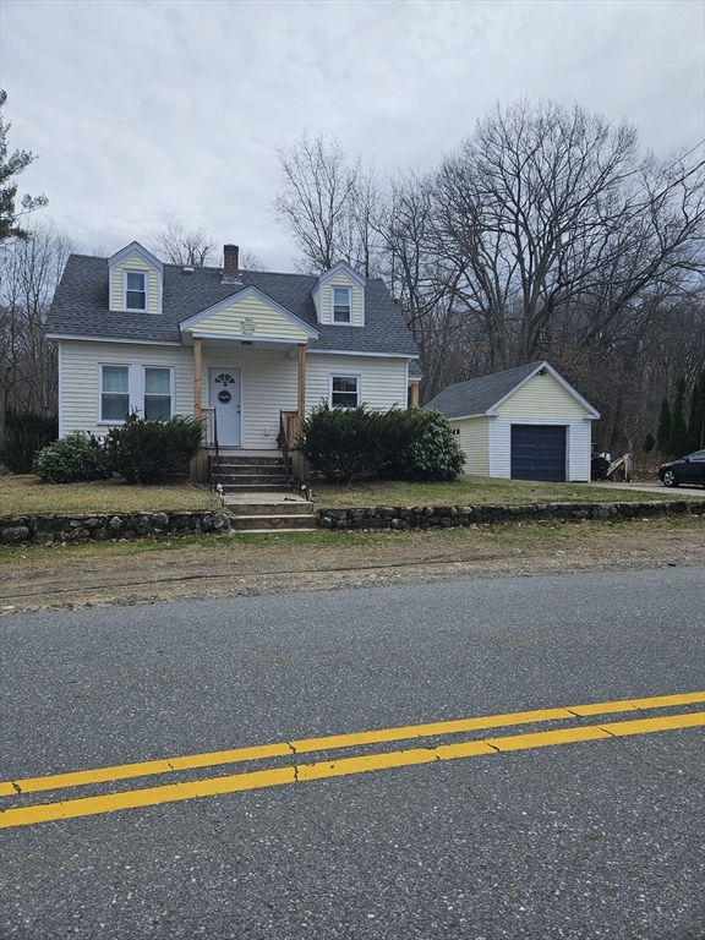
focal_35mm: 23
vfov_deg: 73.9
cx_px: 352
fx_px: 625
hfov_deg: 58.9
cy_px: 470
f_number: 1.8
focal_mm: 5.4
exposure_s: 1/2745
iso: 25
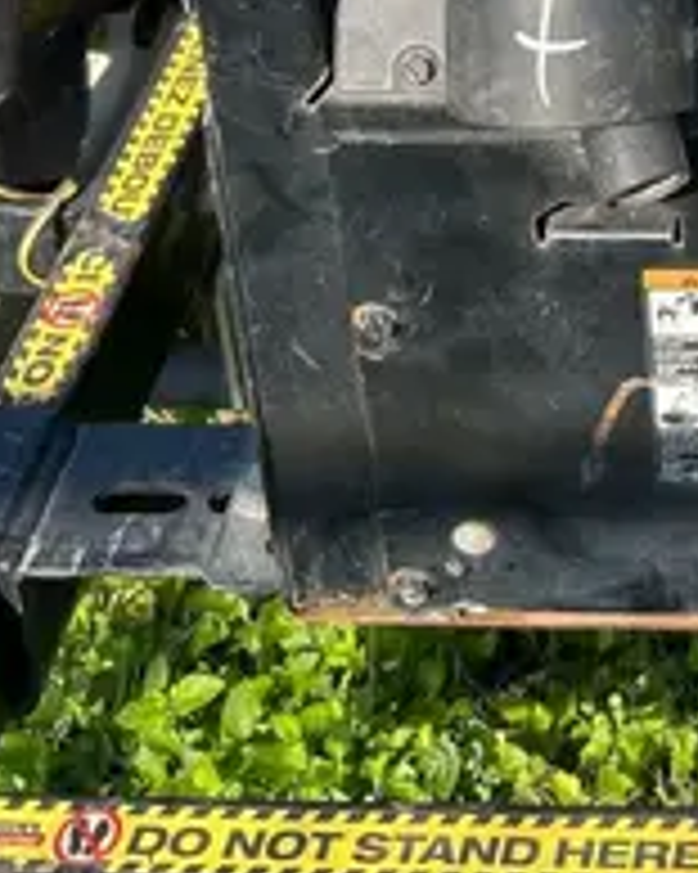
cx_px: 1063
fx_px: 2481
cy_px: -587
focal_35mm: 96
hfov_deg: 14.8
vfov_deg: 17.2
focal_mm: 5.7
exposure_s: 1/1266
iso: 50
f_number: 1.5
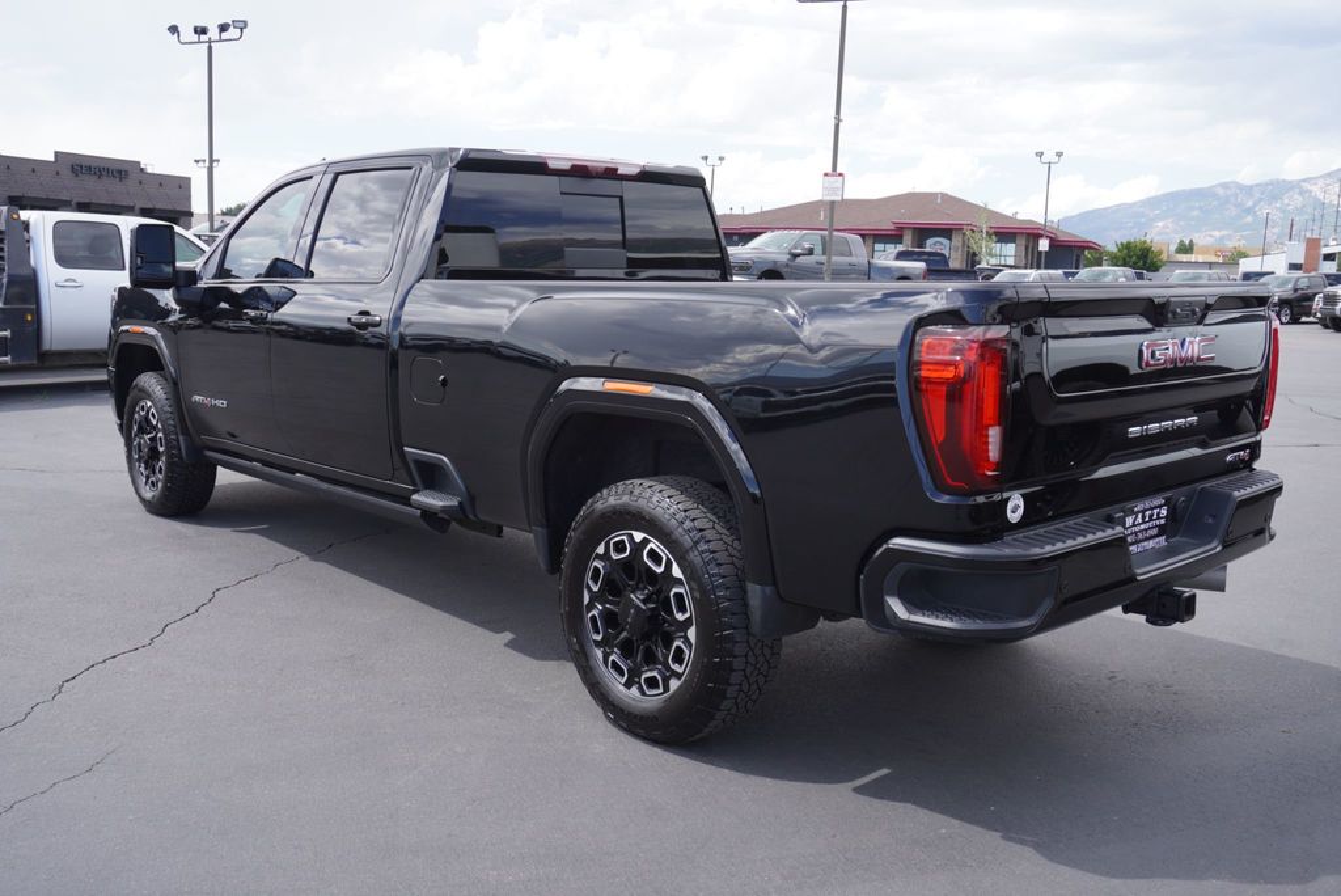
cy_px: 448
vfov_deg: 41.8
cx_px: 670
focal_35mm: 32
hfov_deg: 59.5
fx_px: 1174
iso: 100
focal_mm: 21
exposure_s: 1/160
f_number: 6.3
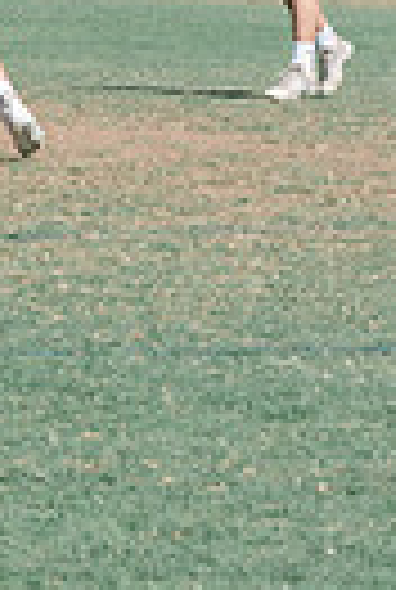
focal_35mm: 546
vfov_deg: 3.8
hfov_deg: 2.5
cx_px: -1183
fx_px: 8961
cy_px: -26
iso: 400
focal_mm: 95
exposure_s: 1/1000
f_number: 8
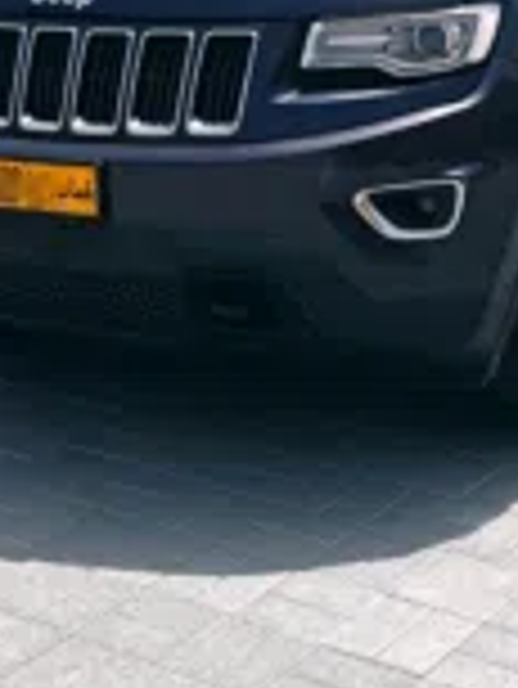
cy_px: -112
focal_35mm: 89
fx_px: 1773
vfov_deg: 20.7
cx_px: 329
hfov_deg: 16.6
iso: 184
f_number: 1.75
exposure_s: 1/900
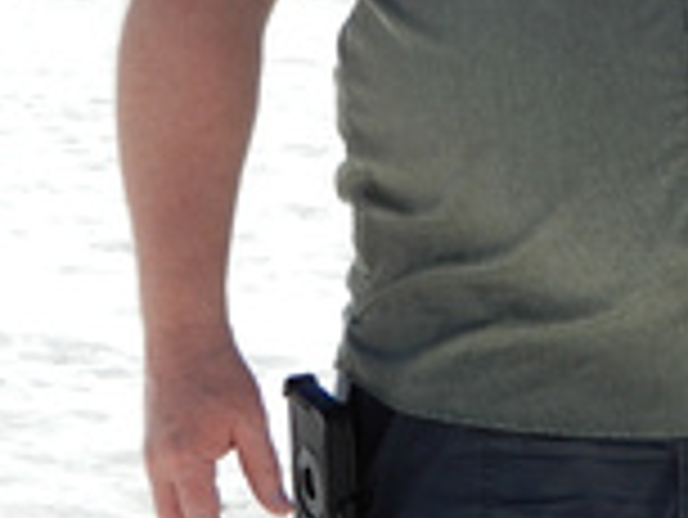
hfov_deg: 10.2
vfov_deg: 7.7
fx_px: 3799
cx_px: 737
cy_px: -203
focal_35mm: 191
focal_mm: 10.2
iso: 80
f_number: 4.5
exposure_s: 1/1000
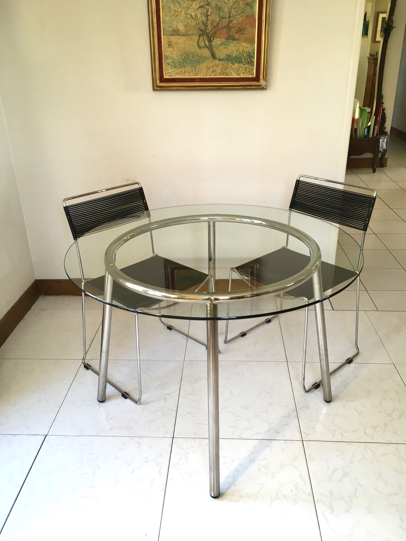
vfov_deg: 61.7
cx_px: 203
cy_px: 270
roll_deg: +1.8
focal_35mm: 29
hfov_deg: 48.2
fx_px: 454
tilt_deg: -26.6
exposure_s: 1/33
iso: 64
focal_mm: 4.15
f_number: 2.2
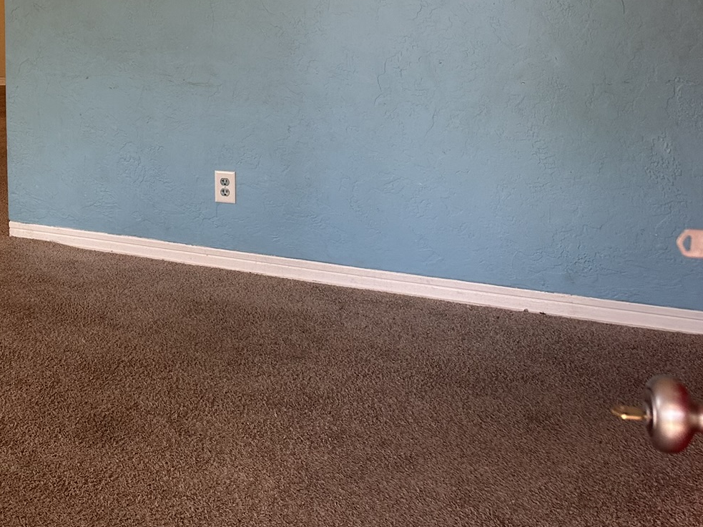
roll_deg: +0.8
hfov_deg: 34.4
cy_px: 85
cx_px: -19
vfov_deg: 28.3
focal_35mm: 50
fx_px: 1015
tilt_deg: -8.0
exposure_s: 1/121
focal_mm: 6.86
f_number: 1.78
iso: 100
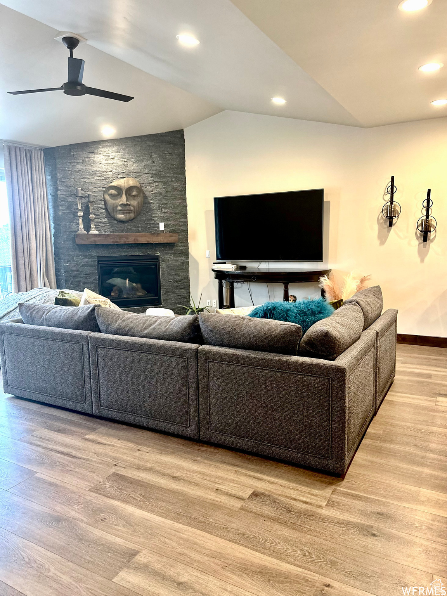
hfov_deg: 56.8
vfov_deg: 71.6
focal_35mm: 24
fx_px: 413
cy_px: 298
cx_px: 224
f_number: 1.78
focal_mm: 6.86
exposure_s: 1/60
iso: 200
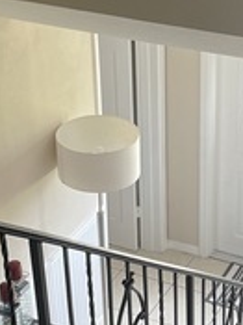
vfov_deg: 19.8
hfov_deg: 14.9
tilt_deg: -29.3
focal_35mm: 99
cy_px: 174
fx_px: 928
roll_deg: +0.0
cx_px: 180
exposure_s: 1/60
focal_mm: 4.2
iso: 100
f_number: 1.6
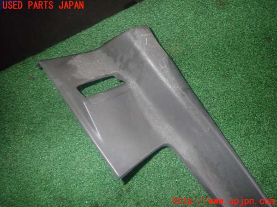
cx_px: 138
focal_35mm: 25
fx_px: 200
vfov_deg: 54.9
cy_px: 104
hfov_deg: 69.4
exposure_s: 1/30
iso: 800
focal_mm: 4.5
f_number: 5.6
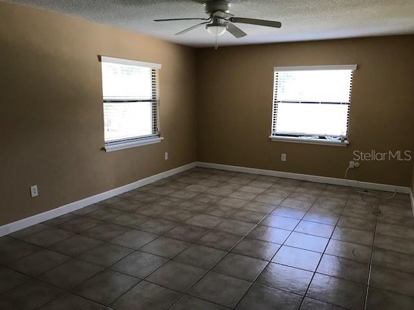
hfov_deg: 63.4
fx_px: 335
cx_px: 207
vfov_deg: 49.7
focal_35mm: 28
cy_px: 155
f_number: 1.8
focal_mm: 3.99
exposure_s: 1/30
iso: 25
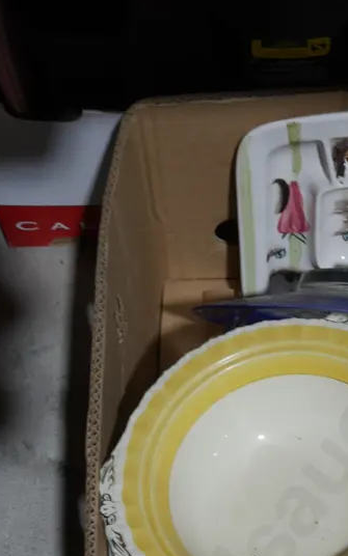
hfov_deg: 16.6
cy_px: 460
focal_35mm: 77
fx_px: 1168
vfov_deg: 26.2
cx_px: 337
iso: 250
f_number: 4.1
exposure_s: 1/60
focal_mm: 19
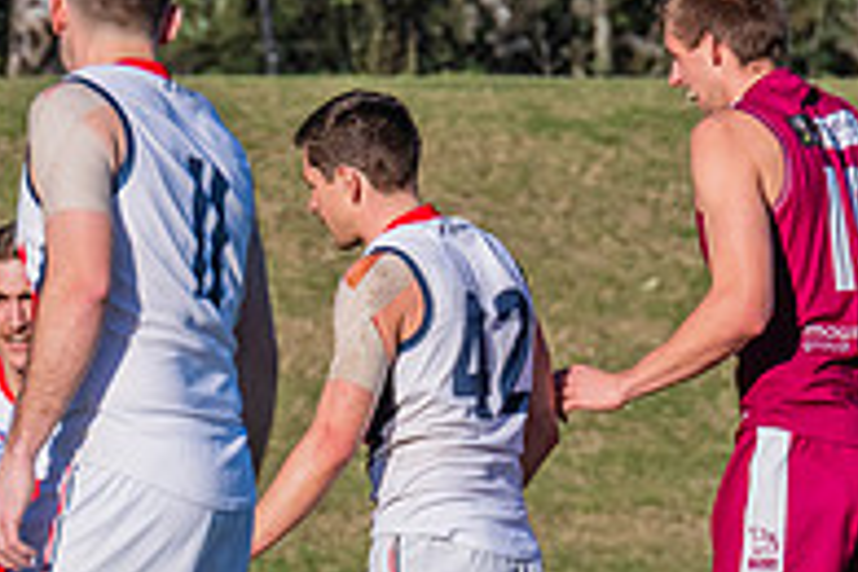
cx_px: -260
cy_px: 892
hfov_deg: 1.3
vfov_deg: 0.8
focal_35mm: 1646
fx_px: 39227
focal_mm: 420
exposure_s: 1/1250
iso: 800
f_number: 13
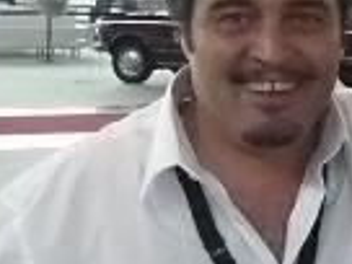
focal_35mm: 188
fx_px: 1912
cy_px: 204
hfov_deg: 10.4
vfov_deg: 7.9
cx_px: 344
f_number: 2.8
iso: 800
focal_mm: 4.4
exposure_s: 1/200
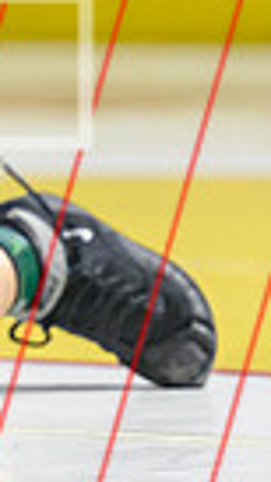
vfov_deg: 2.4
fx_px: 11581
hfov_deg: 1.3
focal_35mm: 906
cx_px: -355
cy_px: 100
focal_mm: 160
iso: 2500
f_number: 2.8
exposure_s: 1/800
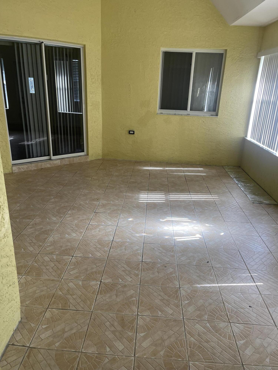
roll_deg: -2.0
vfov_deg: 69.4
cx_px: 139
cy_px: 185
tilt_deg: -20.0
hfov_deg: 54.9
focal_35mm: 25
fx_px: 268
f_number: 1.6
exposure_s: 1/120
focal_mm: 5.1
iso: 80
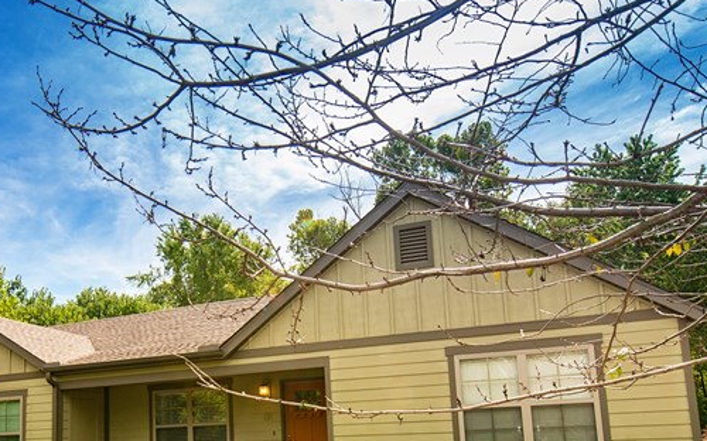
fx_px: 597
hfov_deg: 59.6
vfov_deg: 38.9
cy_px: 356
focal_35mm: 31
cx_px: 227
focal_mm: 14
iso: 400
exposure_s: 1/250
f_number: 16
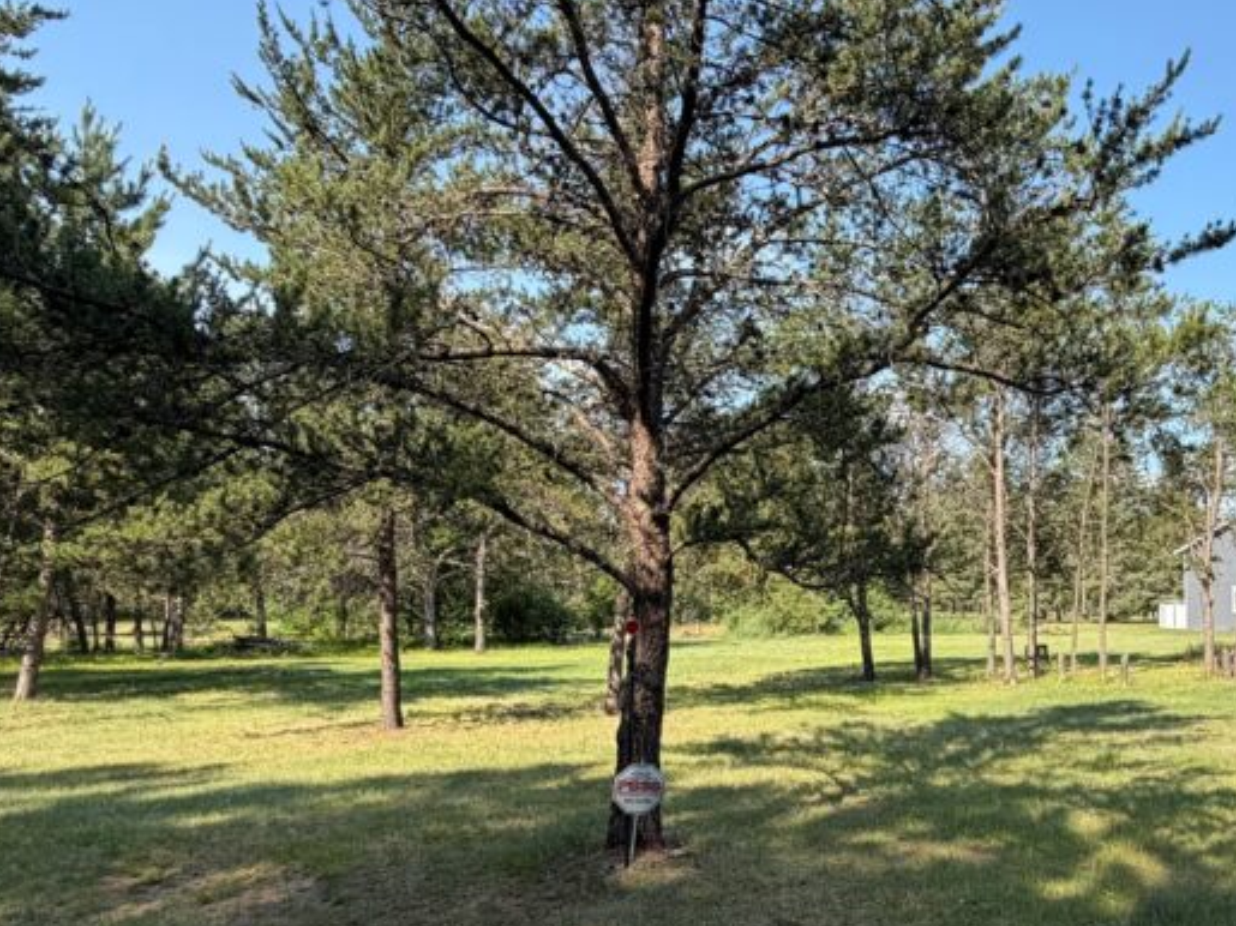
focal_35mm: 29
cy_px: 557
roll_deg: +0.7
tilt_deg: +3.7
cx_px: 956
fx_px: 1035
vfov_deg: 47.9
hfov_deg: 57.8
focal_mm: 2.22
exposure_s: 1/638
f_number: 2.2
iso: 40
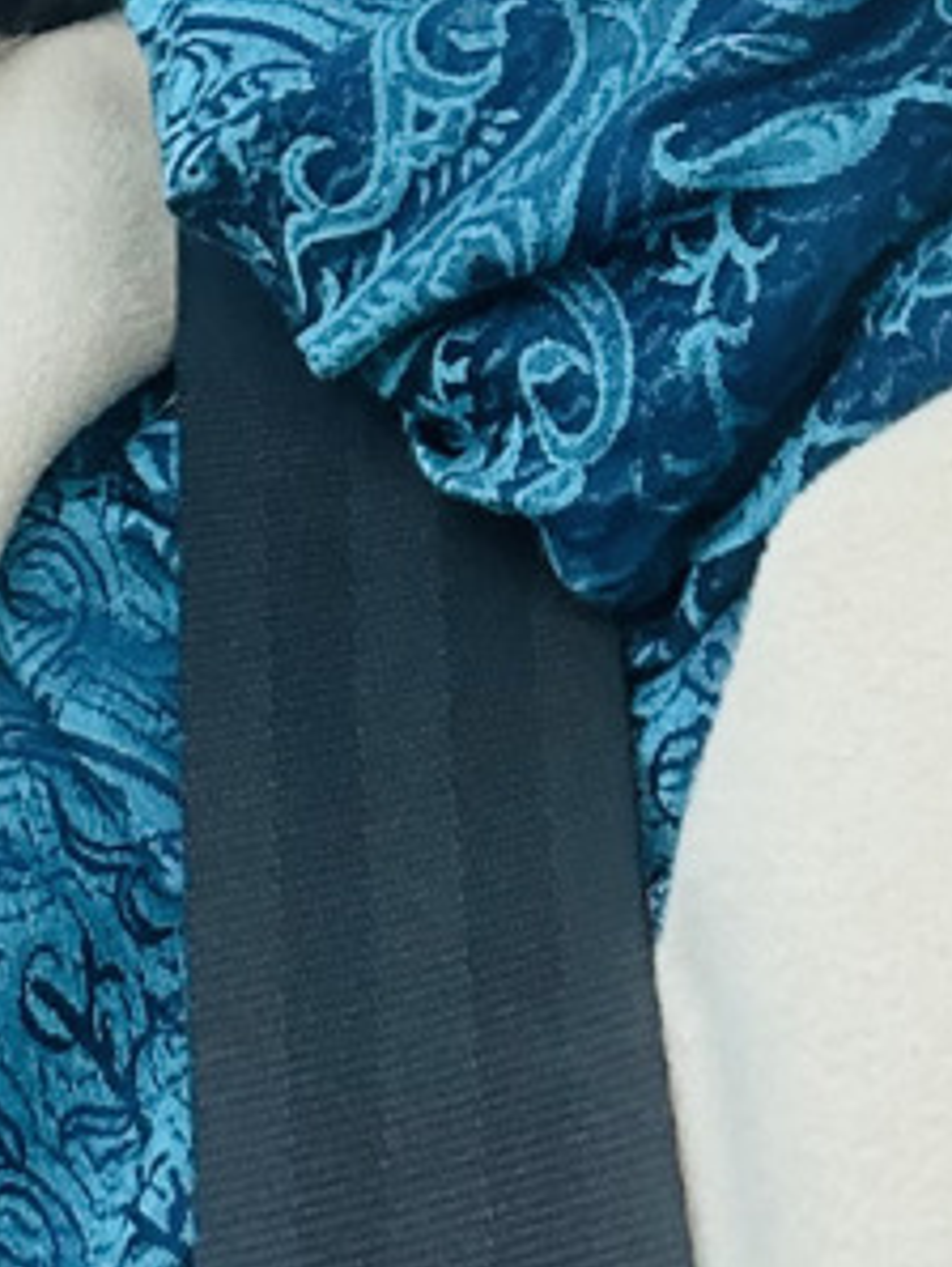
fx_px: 3772
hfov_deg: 14.3
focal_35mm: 103
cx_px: 157
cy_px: -497
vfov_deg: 17.6
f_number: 1.9
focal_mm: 2.69
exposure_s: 1/121
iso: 64
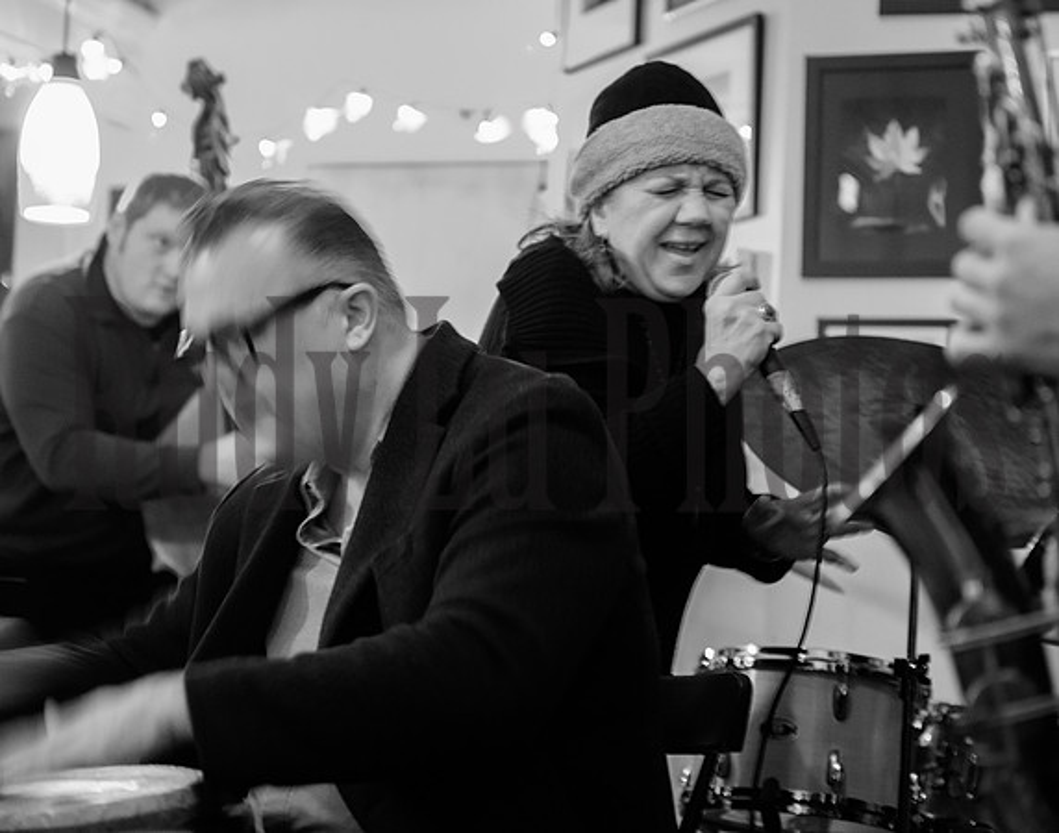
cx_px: 586
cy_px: 416
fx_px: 2431
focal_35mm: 78
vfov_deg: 19.4
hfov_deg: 24.6
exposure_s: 1/15
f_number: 2.8
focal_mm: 70
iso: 6400
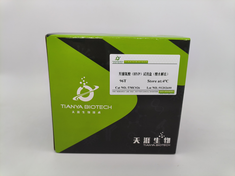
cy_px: 88
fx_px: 156
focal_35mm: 23
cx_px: 118
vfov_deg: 58.9
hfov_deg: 73.9
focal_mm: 4.69
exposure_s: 1/99.9
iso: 100
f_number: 1.79
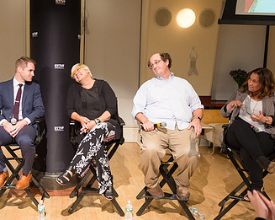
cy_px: 102
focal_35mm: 40
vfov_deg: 37.3
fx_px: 325
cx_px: 84
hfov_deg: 44.9
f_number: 4
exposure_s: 1/160
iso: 2500
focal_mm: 24
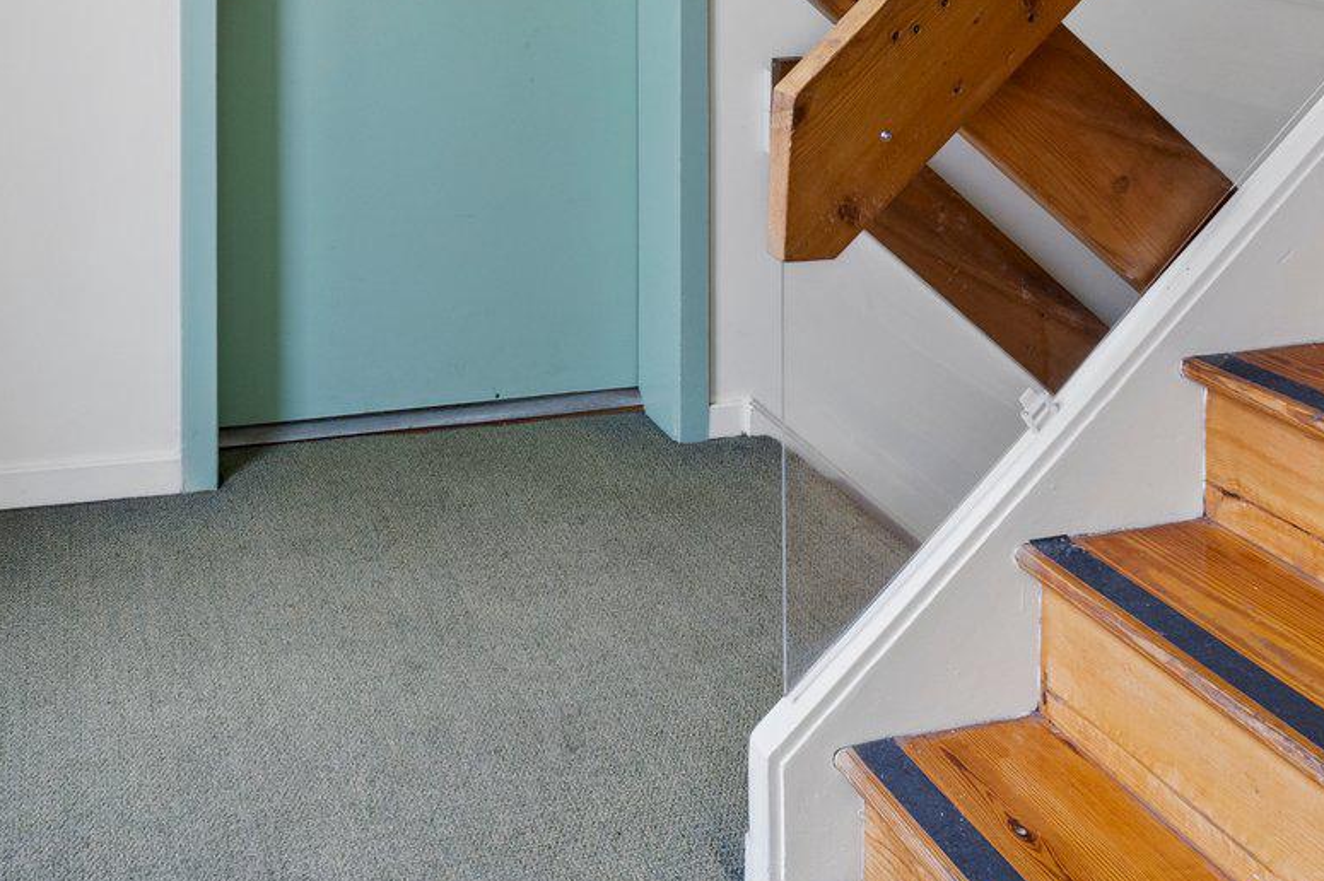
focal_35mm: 37
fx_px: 1360
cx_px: 427
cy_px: -114
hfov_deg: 50.8
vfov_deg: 31.4
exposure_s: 1/25
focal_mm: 14
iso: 500
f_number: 8
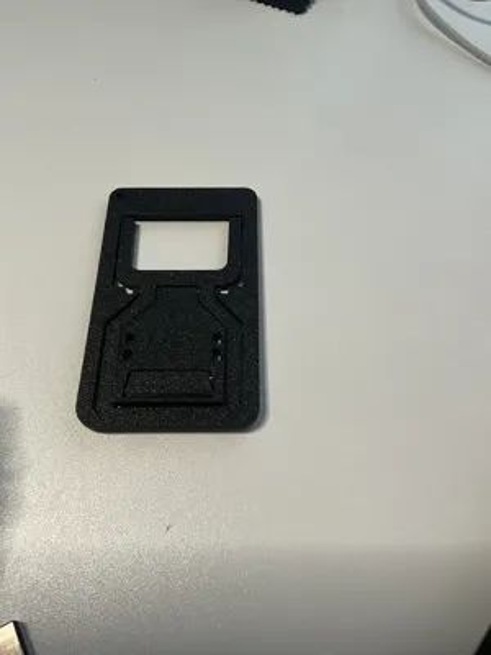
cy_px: 328
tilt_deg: -62.2
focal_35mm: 29
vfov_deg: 61.7
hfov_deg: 48.2
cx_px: 246
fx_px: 548
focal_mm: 3
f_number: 1.8
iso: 64
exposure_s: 1/63
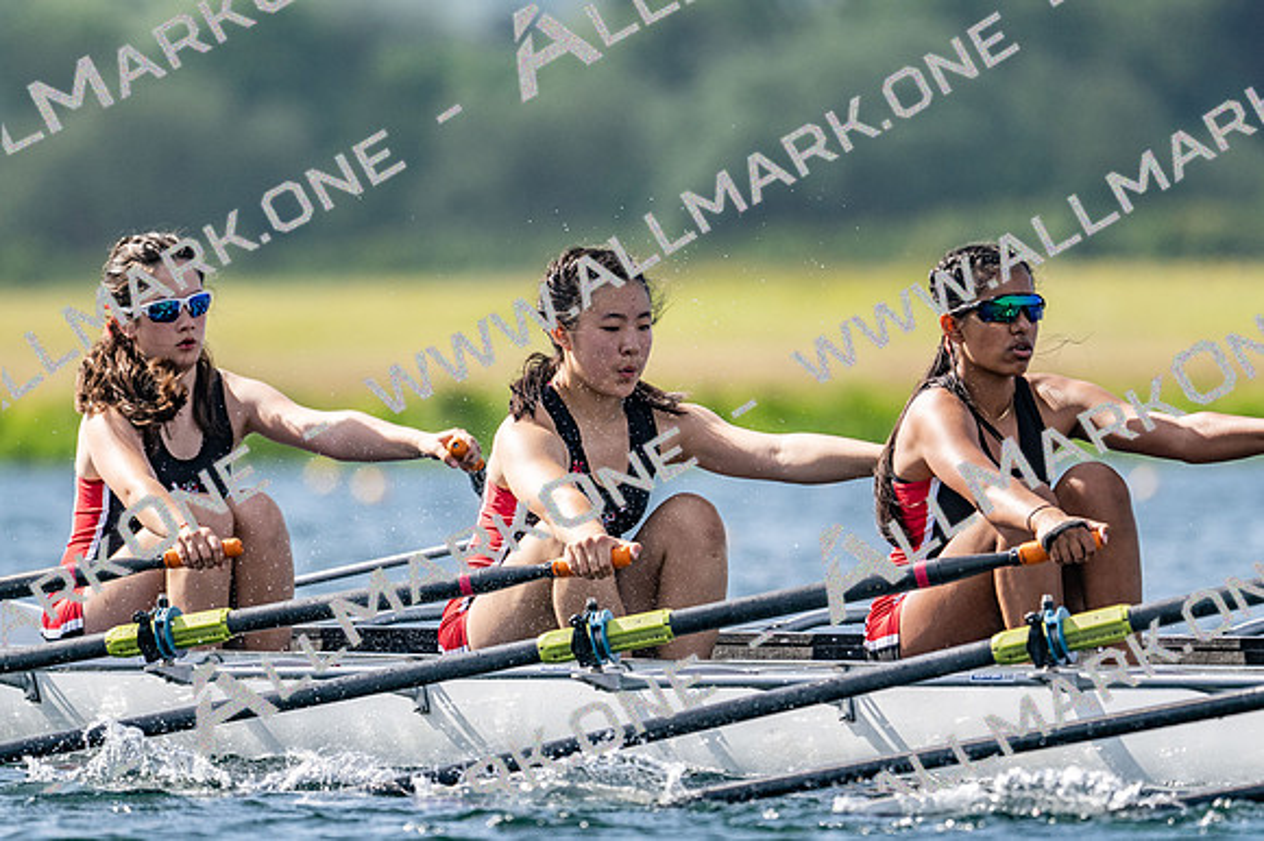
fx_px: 21054
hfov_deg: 3.4
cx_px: 632
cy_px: 420
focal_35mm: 600
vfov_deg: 2.3
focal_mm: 400
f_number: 4.5
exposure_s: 1/2500
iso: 280
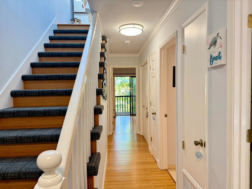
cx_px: 126
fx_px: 175
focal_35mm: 24
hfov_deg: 71.6
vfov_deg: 56.8
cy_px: 94
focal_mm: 6.76
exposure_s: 1/120
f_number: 1.78
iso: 320
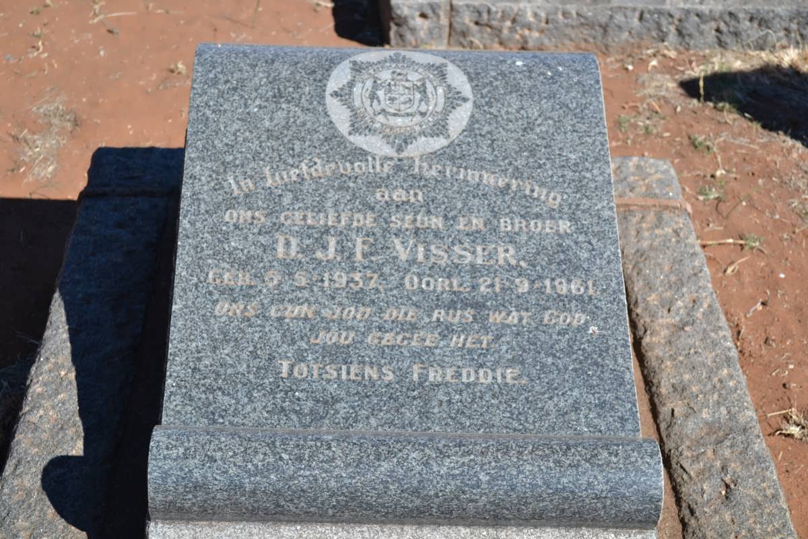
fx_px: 1279
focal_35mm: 57
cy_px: 270
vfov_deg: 23.8
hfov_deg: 35.1
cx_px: 404
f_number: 5.6
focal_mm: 38
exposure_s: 1/125
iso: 125
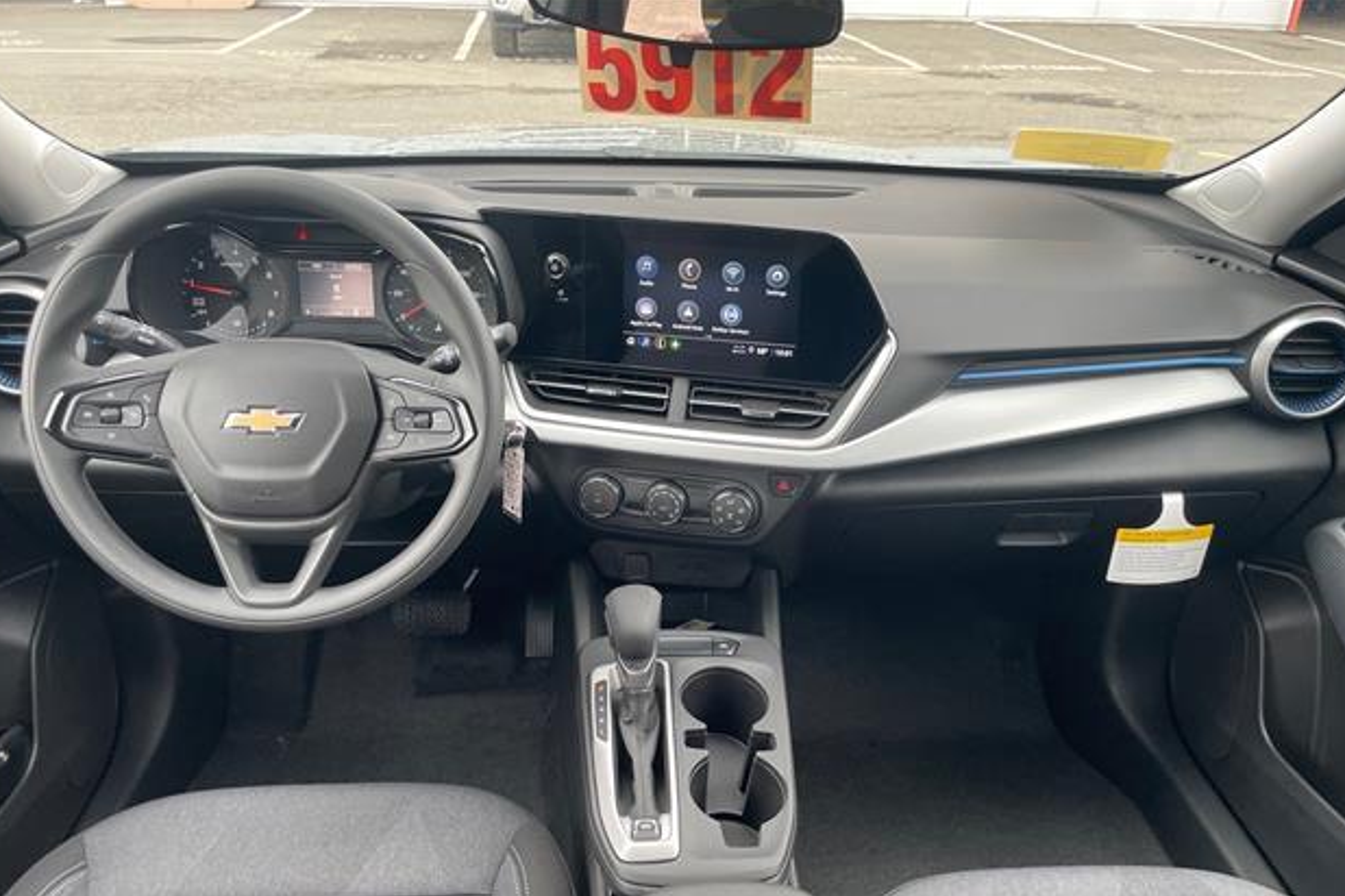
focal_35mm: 28
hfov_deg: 65.5
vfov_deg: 46.2
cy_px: 518
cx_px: 672
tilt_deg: -29.2
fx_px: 1046
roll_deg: -2.1
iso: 125
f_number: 1.6
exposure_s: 1/121
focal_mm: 4.2
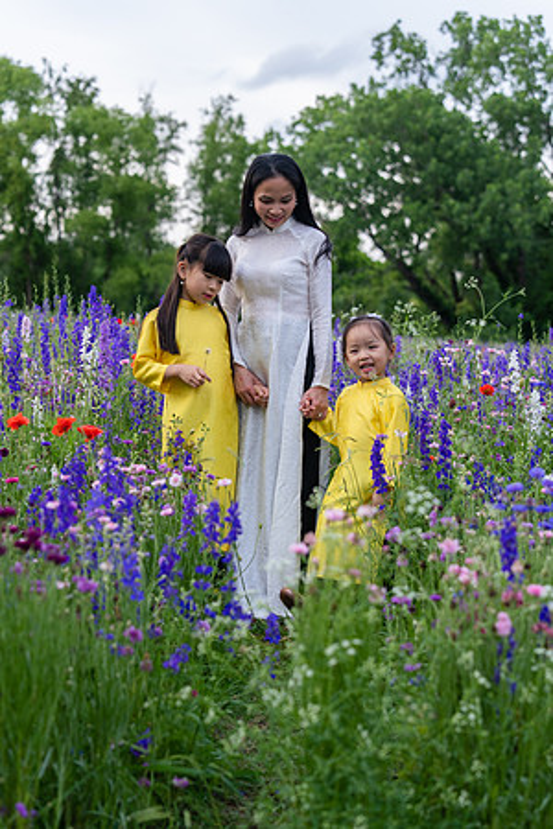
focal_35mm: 70
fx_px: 1613
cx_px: 276
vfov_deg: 28.8
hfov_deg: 19.5
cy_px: 414
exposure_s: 1/400
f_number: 4
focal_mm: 70
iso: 320
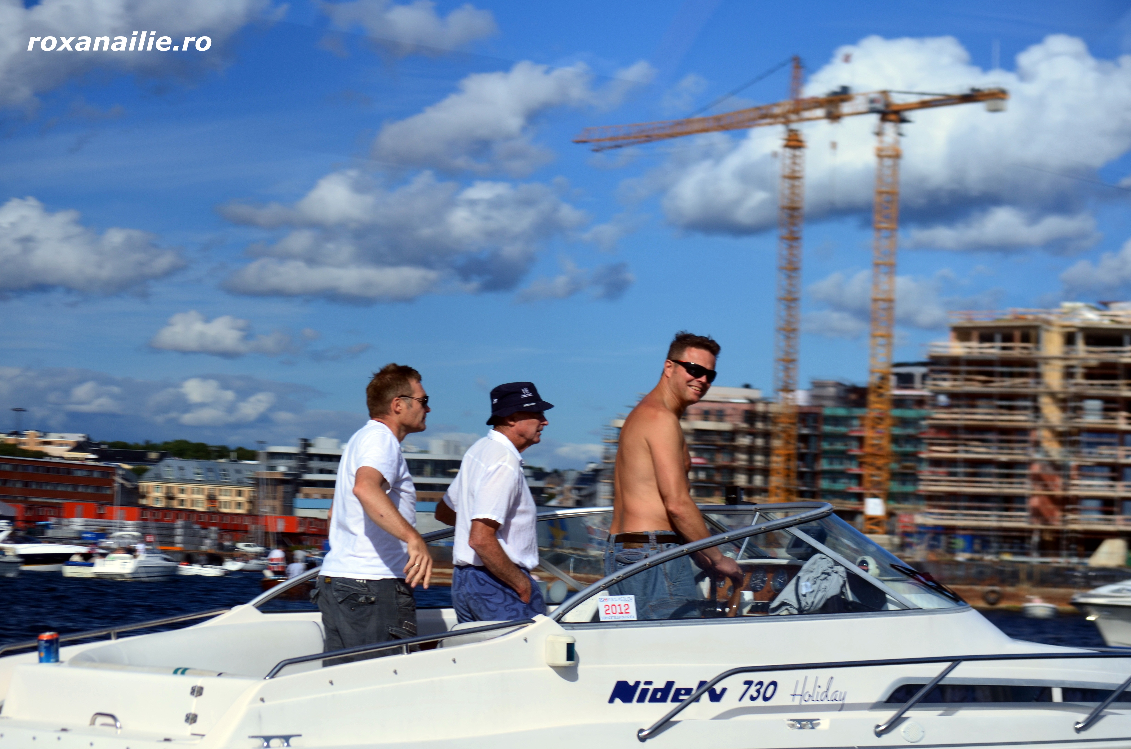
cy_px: 374
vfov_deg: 14.6
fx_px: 2916
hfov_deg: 22.0
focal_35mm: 93
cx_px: 566
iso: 125
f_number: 8
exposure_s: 1/250
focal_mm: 62
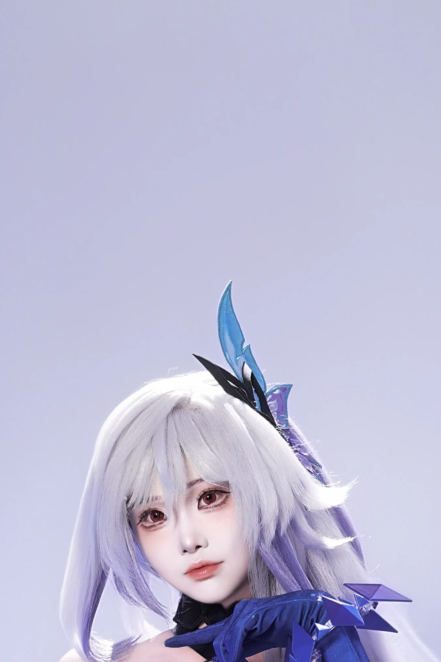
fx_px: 3179
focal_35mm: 173
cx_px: 199
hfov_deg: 7.9
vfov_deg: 11.4
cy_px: 1010
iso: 800
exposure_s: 1/160
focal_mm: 50
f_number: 2.8
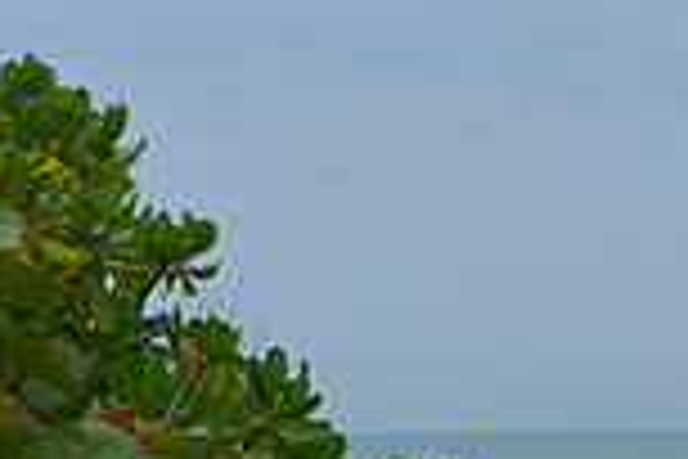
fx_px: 5083
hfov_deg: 7.6
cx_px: 1079
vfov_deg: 5.1
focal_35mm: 266
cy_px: 560
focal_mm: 70
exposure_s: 1/250
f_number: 8
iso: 140
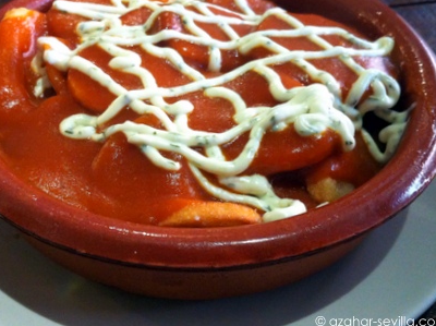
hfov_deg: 44.8
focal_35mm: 42
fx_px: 528
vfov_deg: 34.2
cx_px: 196
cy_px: 139
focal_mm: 3.85
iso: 320
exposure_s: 1/15
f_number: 2.8
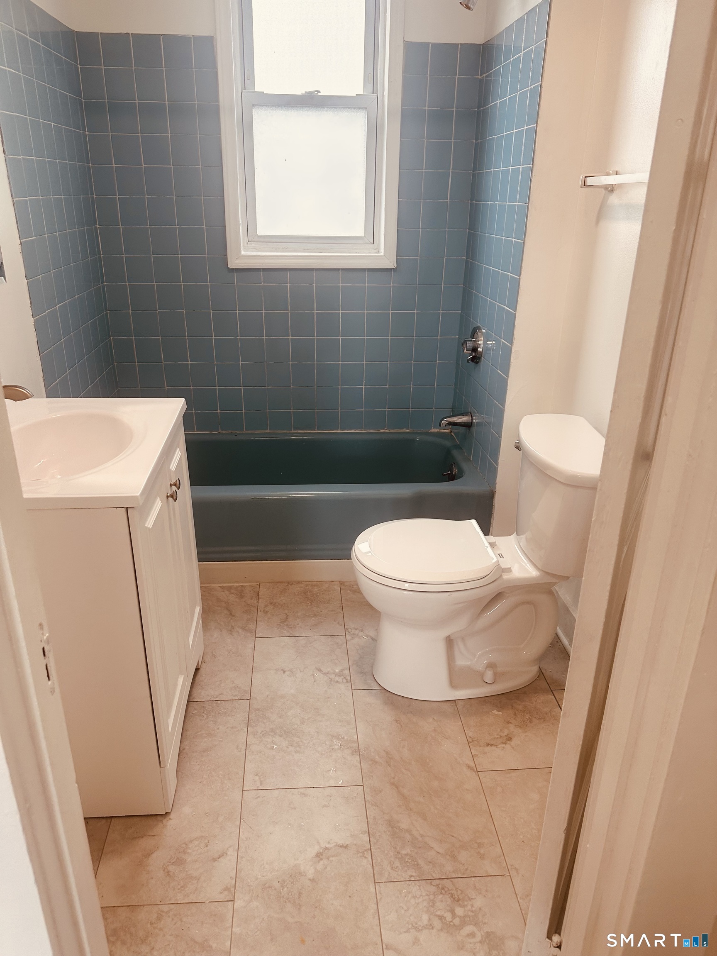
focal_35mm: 24
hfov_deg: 56.8
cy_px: 478
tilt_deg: -22.3
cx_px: 358
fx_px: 663
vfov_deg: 71.6
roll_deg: -2.1
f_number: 1.78
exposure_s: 1/120
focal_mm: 6.86
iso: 125
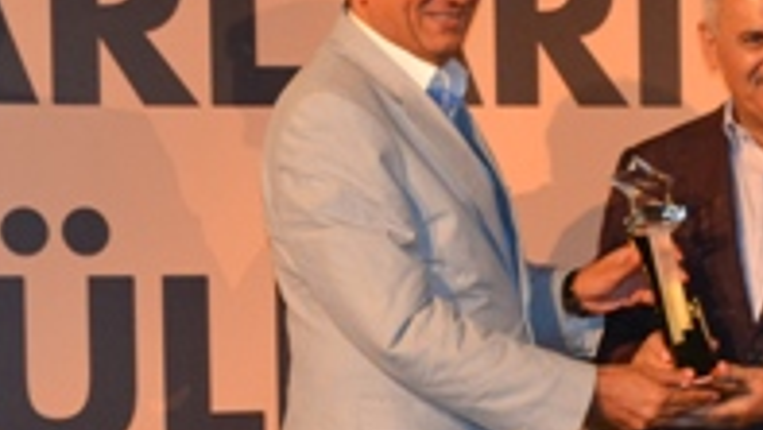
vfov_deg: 8.5
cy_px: 397
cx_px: 527
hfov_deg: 15.0
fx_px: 2894
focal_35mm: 143
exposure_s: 1/60
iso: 2000
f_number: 5.3
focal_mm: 40
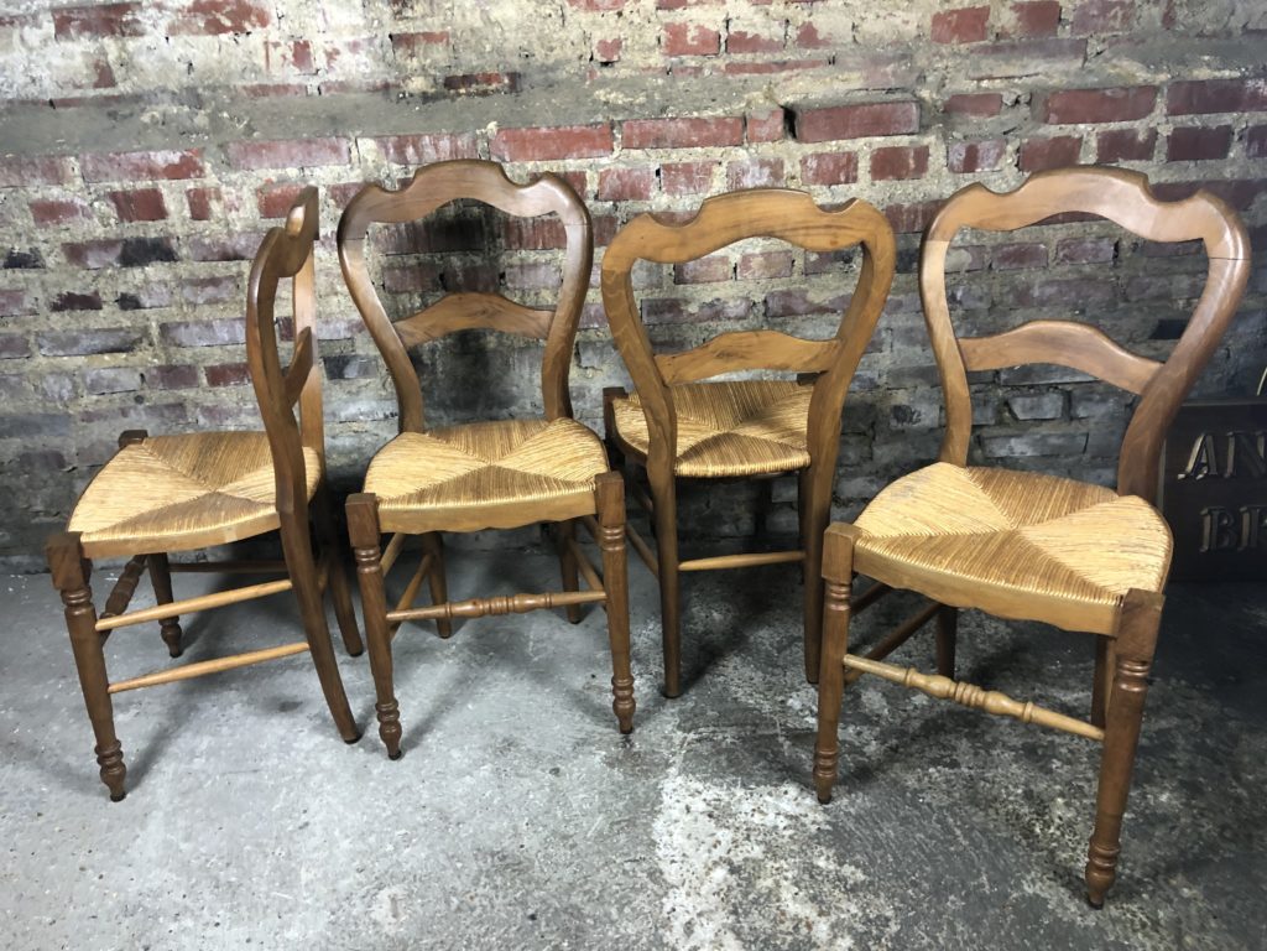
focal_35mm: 28
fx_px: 1025
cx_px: 634
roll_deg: +3.2
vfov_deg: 49.7
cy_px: 476
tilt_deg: -25.7
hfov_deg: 63.4
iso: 80
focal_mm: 4
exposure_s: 1/17
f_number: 1.8
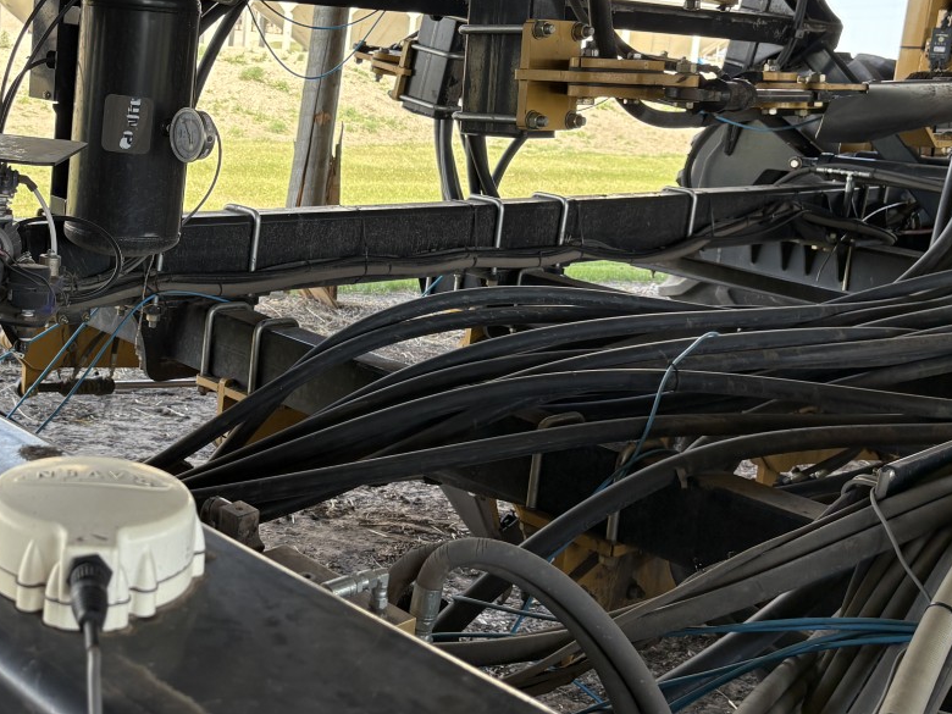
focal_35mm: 48
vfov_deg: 30.0
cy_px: 222
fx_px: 1320
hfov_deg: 38.1
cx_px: 177
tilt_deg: -8.7
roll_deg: -3.0
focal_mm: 5.96
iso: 64
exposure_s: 1/300
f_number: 1.6
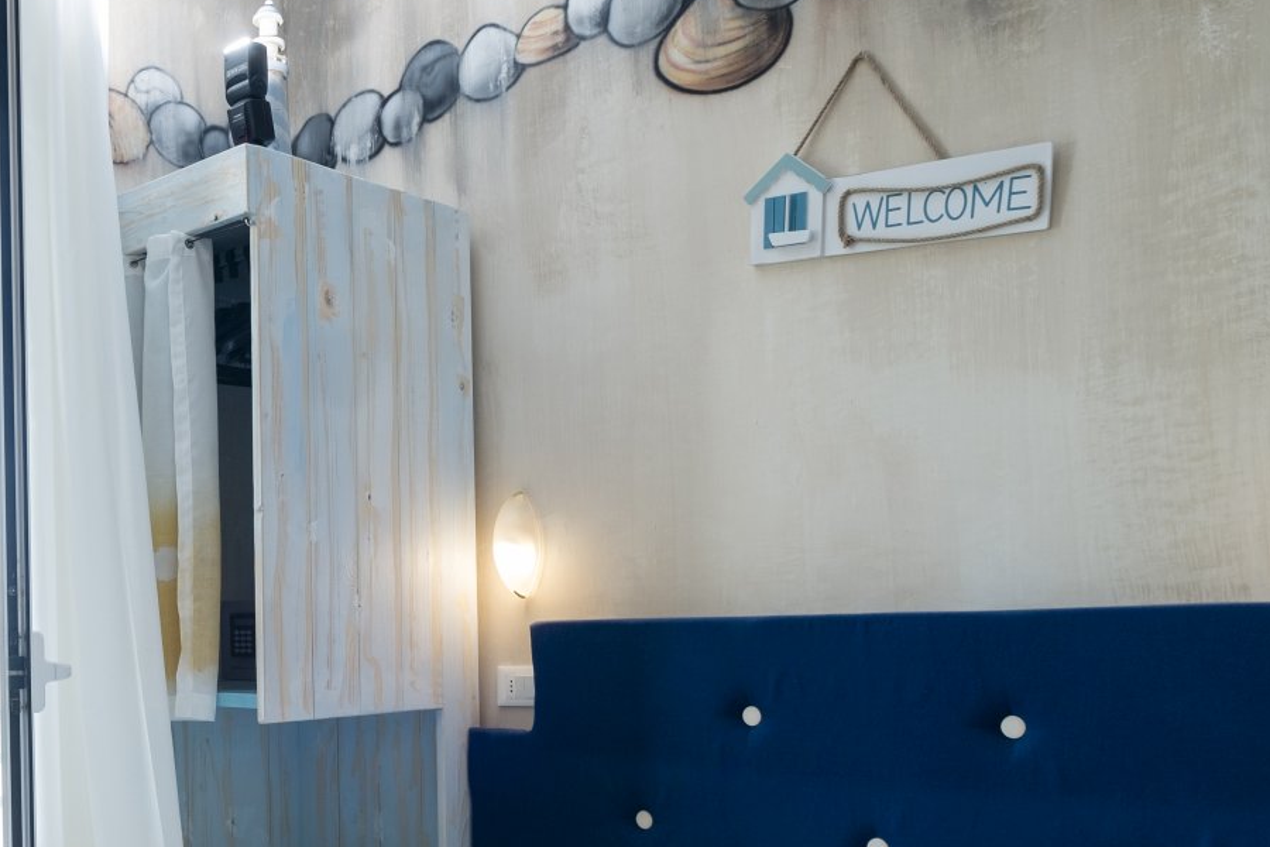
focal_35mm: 36
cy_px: 628
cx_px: 253
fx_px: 1270
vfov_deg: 36.1
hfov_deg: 50.0
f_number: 5
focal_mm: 13.2
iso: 200
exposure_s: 1/30
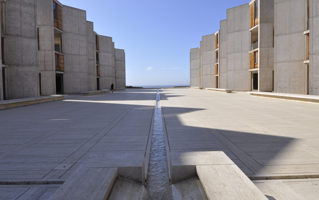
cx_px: 161
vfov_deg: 55.0
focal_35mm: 22
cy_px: 93
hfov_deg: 79.7
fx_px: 191
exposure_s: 1/400
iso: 200
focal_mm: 14
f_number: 10
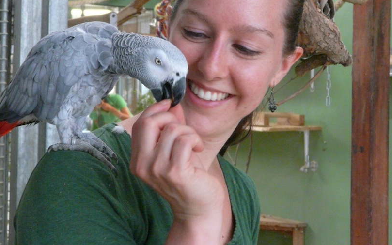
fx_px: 588
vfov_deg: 23.5
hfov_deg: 36.8
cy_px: 93
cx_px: 160
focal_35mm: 55
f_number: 3.2
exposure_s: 1/20
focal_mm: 6.8
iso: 400
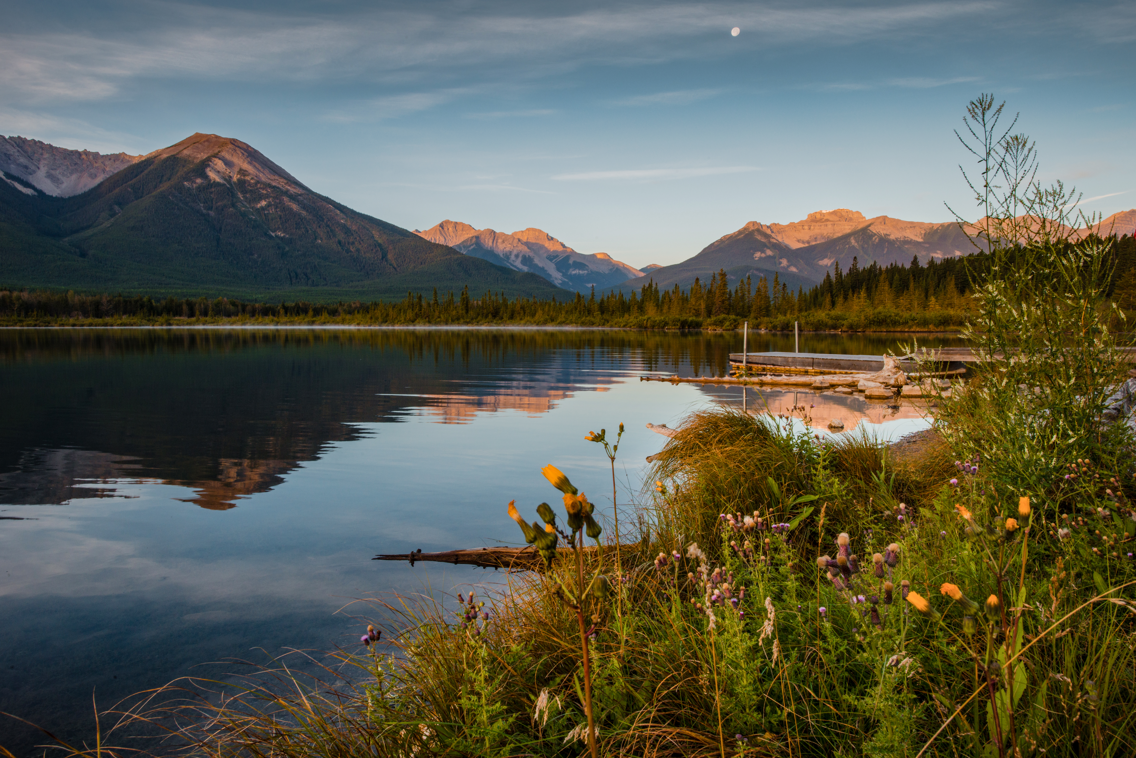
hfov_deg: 73.7
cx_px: 568
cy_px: 379
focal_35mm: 24
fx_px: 758
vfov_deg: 53.2
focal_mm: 24
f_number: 22
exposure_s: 1/13
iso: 250
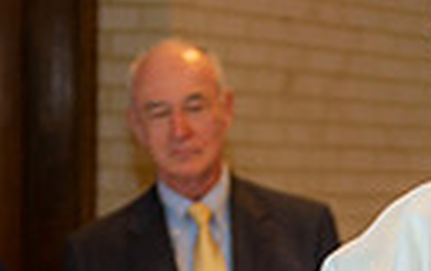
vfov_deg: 5.8
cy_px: 585
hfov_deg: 9.5
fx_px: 2588
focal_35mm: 220
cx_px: 428
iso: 640
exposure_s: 1/100
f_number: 3.2
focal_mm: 48
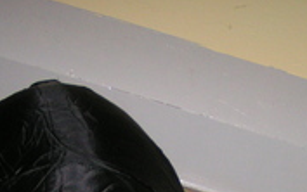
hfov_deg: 22.7
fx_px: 762
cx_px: 108
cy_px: 240
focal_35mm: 91
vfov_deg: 13.9
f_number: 2.8
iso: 200
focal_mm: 5.8
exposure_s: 1/40
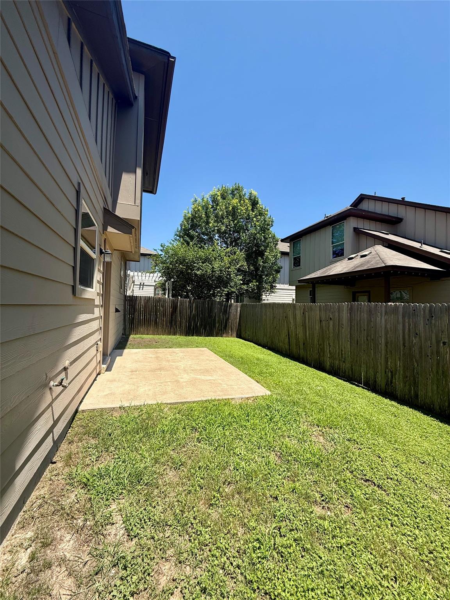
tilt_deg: +2.4
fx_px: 243
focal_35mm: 14
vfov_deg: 102.1
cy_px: 300
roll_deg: -1.6
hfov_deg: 85.7
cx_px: 225
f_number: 2.2
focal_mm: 2.22
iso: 50
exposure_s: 1/1431
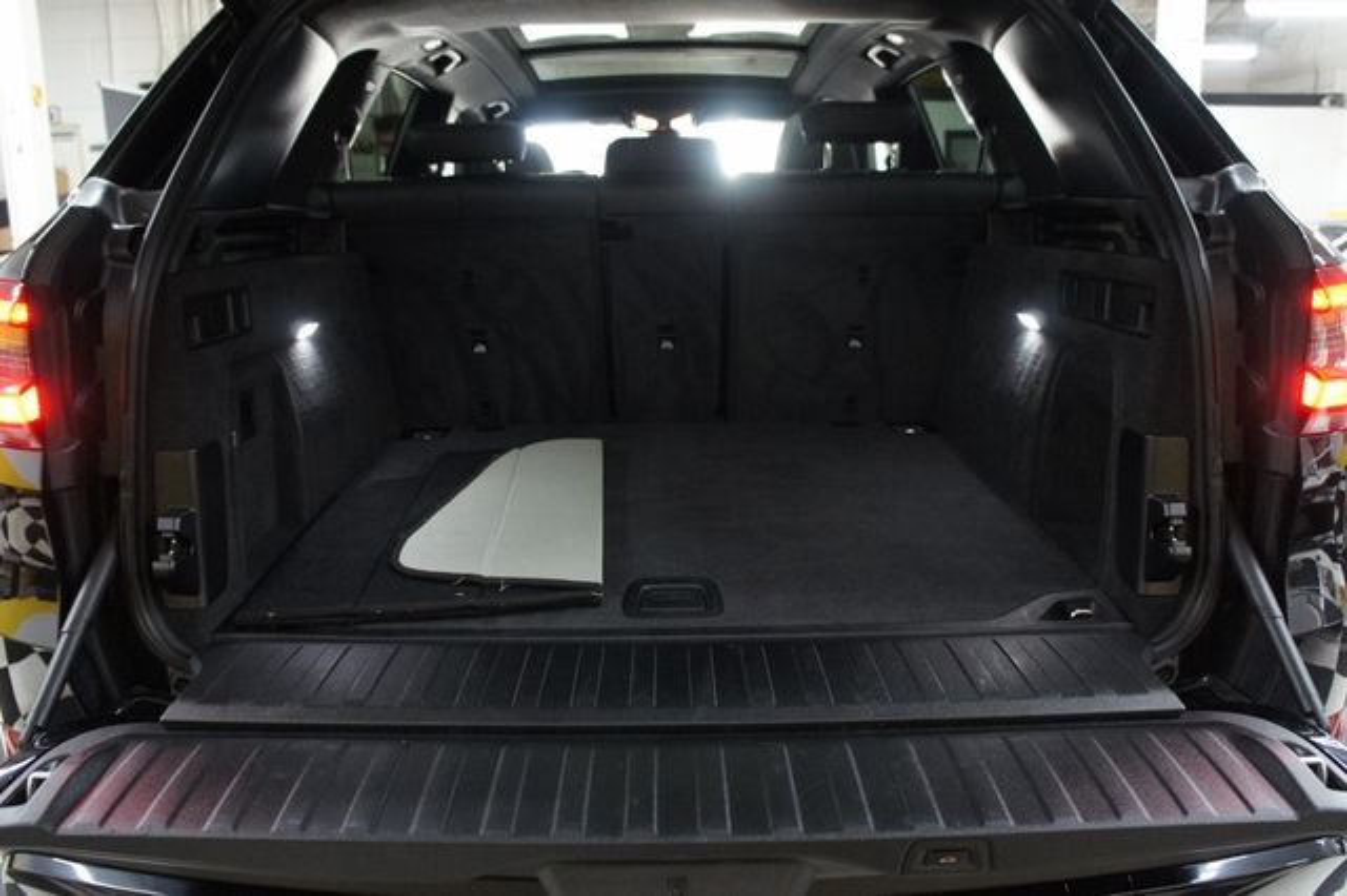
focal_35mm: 27
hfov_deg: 67.4
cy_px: 448
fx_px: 1010
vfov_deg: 47.9
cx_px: 674
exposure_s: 1/40
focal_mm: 18
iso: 1600
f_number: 3.5
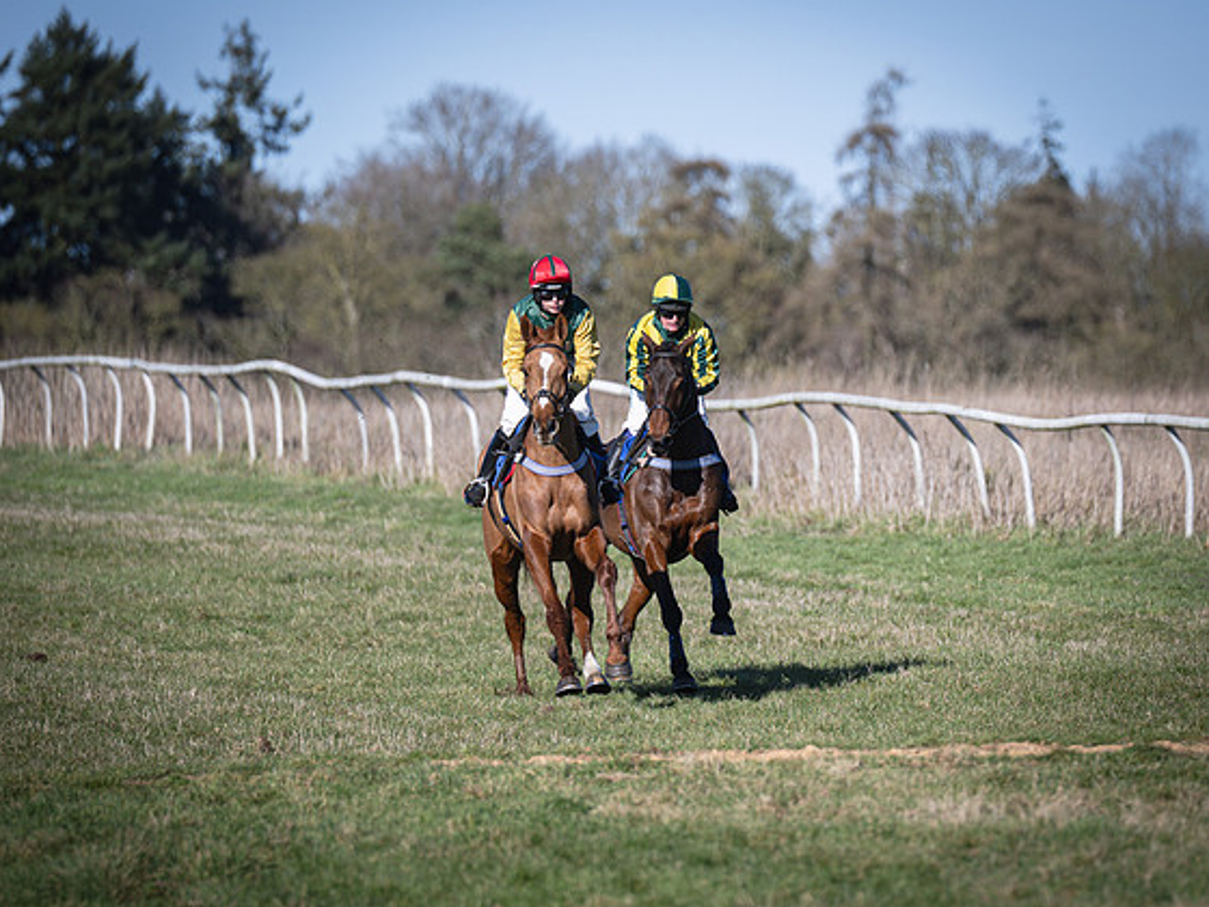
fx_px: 13551
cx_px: 815
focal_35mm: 388
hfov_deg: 5.1
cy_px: 362
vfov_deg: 3.8
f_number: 2.8
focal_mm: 200
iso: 100
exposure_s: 1/2000
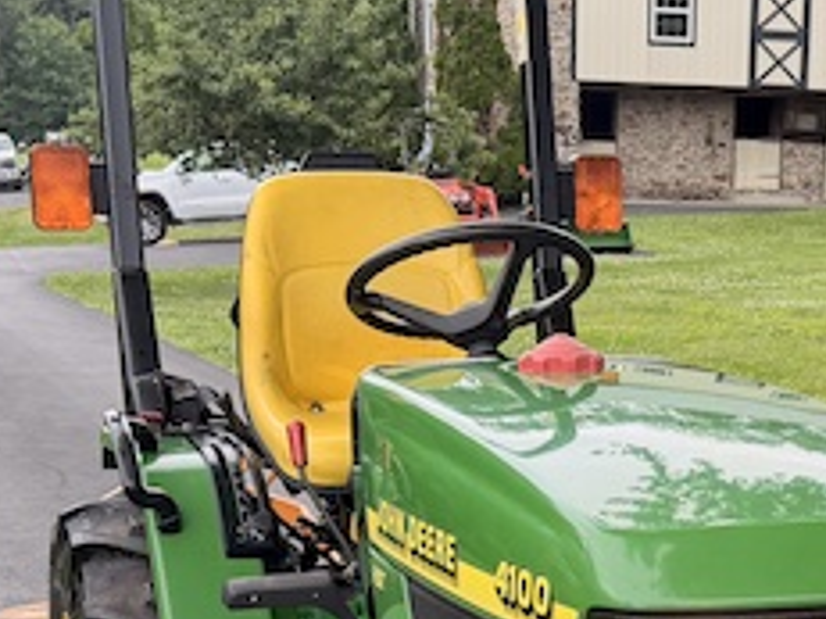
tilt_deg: -19.6
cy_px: 716
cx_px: 690
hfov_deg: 23.1
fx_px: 1980
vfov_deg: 17.1
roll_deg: -3.2
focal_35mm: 83
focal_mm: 6.76
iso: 100
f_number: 1.78
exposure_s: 1/805
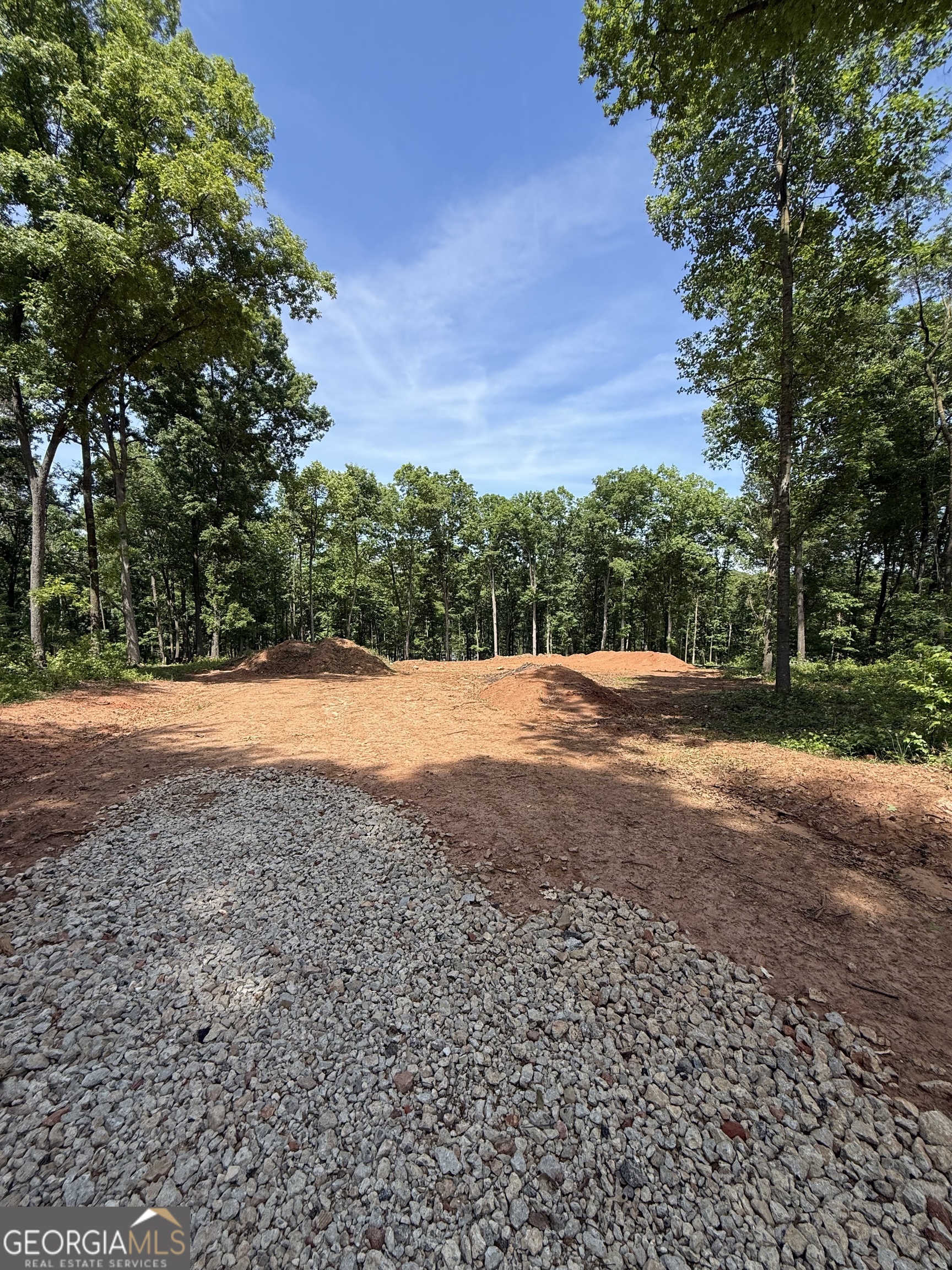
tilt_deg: -4.3
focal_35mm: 14
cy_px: 635
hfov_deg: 85.7
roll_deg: +0.8
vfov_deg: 102.1
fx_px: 513
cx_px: 476
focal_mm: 2.22
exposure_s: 1/1125
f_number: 2.2
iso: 50
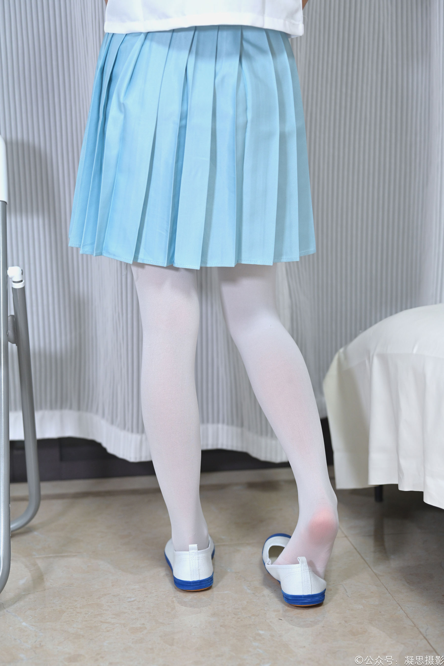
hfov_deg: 24.2
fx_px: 1036
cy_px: 333
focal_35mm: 56
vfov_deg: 35.6
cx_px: 222
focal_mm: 56
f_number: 2.8
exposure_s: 1/100
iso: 1000
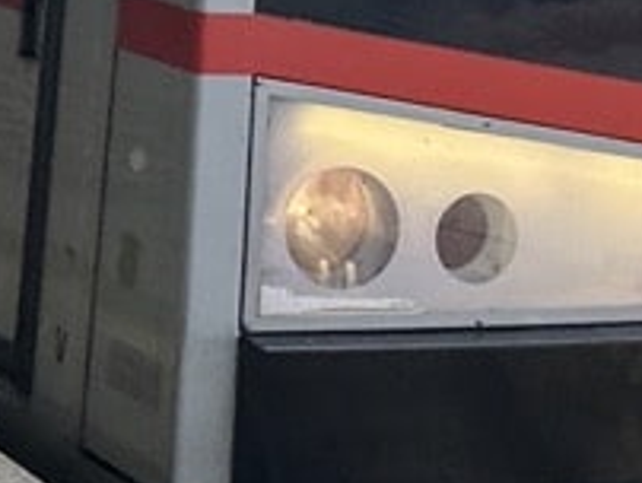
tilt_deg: -1.4
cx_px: 133
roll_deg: -3.0
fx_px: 2822
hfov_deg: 12.9
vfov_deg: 9.6
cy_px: -92
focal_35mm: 152
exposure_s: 1/1880
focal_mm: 6.86
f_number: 1.78
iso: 80
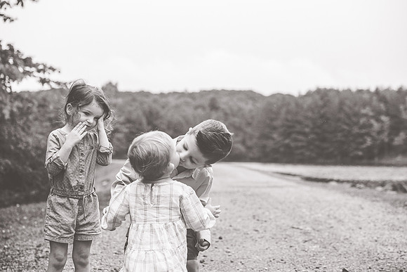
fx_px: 808
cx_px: 204
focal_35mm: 71
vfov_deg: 19.1
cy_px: 136
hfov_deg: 28.3
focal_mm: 70
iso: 800
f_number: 4.5
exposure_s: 1/800
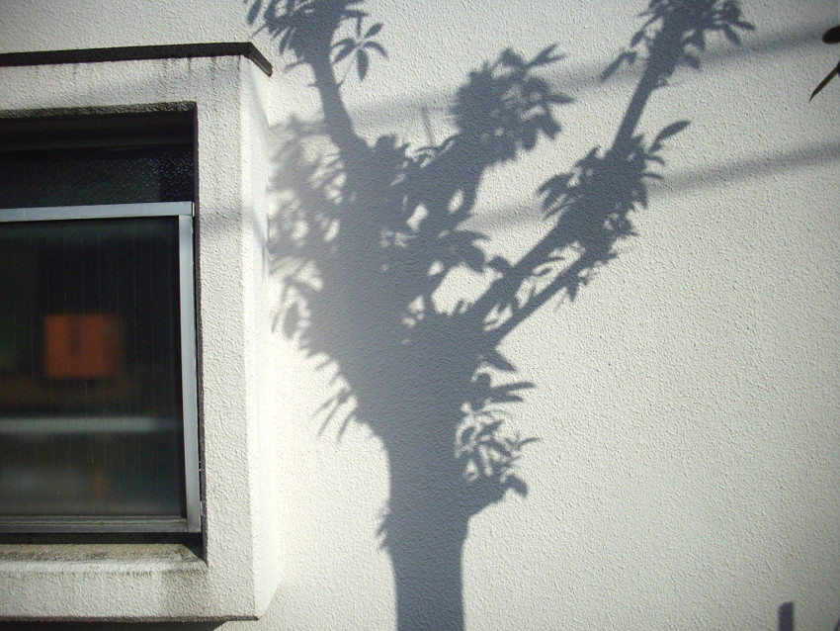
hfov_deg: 50.1
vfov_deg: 38.7
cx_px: 420
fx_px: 898
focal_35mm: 37
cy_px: 316
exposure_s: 1/640
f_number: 5.6
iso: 80
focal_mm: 6.2
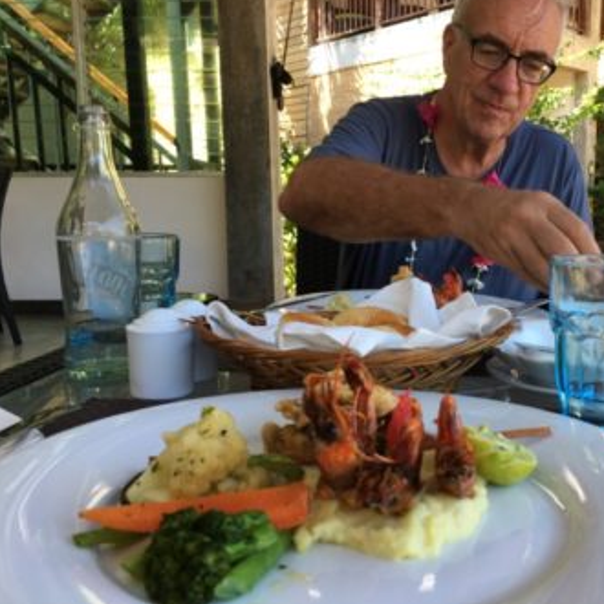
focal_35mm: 35
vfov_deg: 47.2
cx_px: 395
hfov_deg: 46.6
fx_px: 691
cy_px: 297
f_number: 2.2
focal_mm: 4.15
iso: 32
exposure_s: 1/100
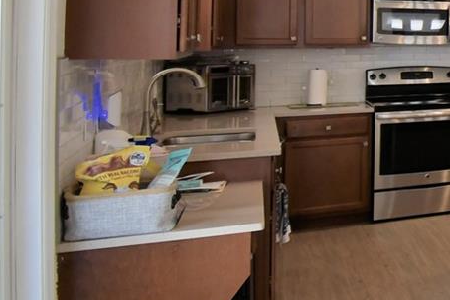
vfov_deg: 24.7
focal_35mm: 53
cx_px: 792
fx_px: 662
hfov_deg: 22.8
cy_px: 27
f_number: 4.5
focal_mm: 10
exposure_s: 1/60
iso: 400
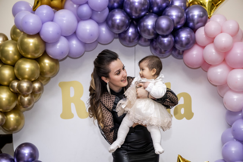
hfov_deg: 24.5
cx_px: 122
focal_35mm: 83
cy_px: 81
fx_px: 560
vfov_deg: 16.5
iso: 1250
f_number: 2.8
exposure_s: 1/160
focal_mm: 55
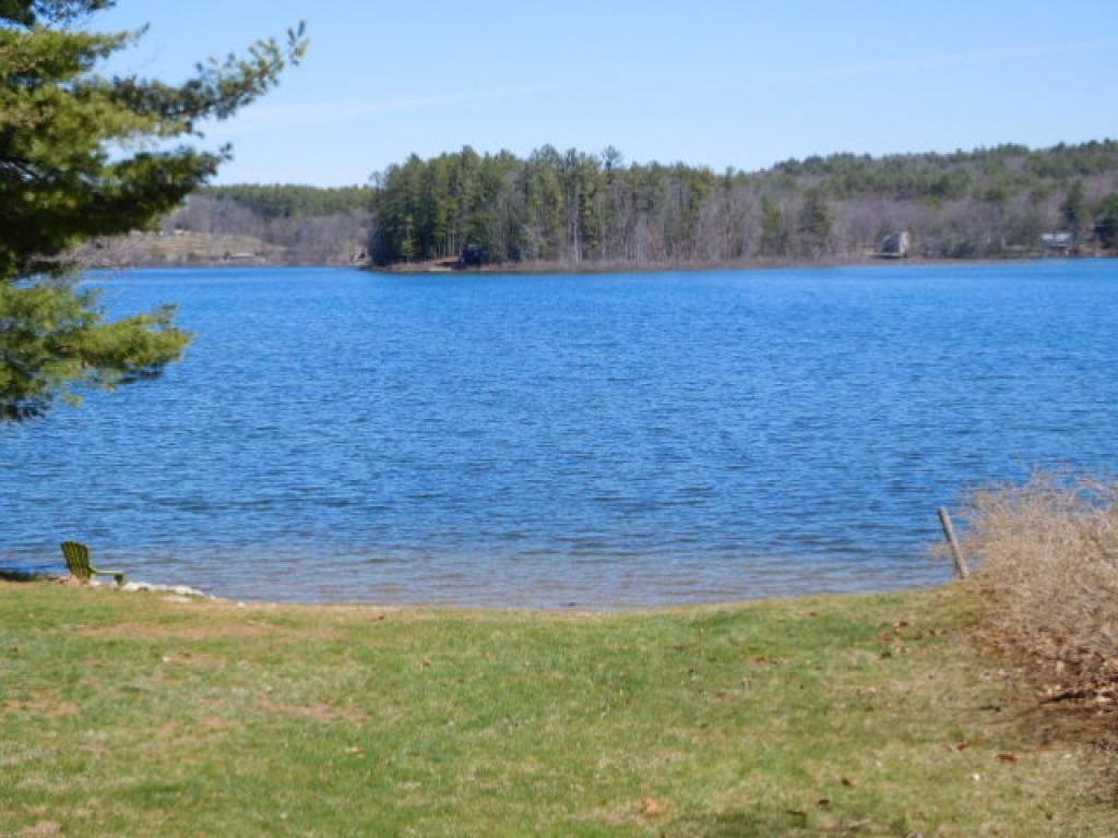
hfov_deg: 34.9
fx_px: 1776
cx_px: 559
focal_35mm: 55
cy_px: 419
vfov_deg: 26.6
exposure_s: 1/800
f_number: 4.2
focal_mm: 9.8
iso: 125
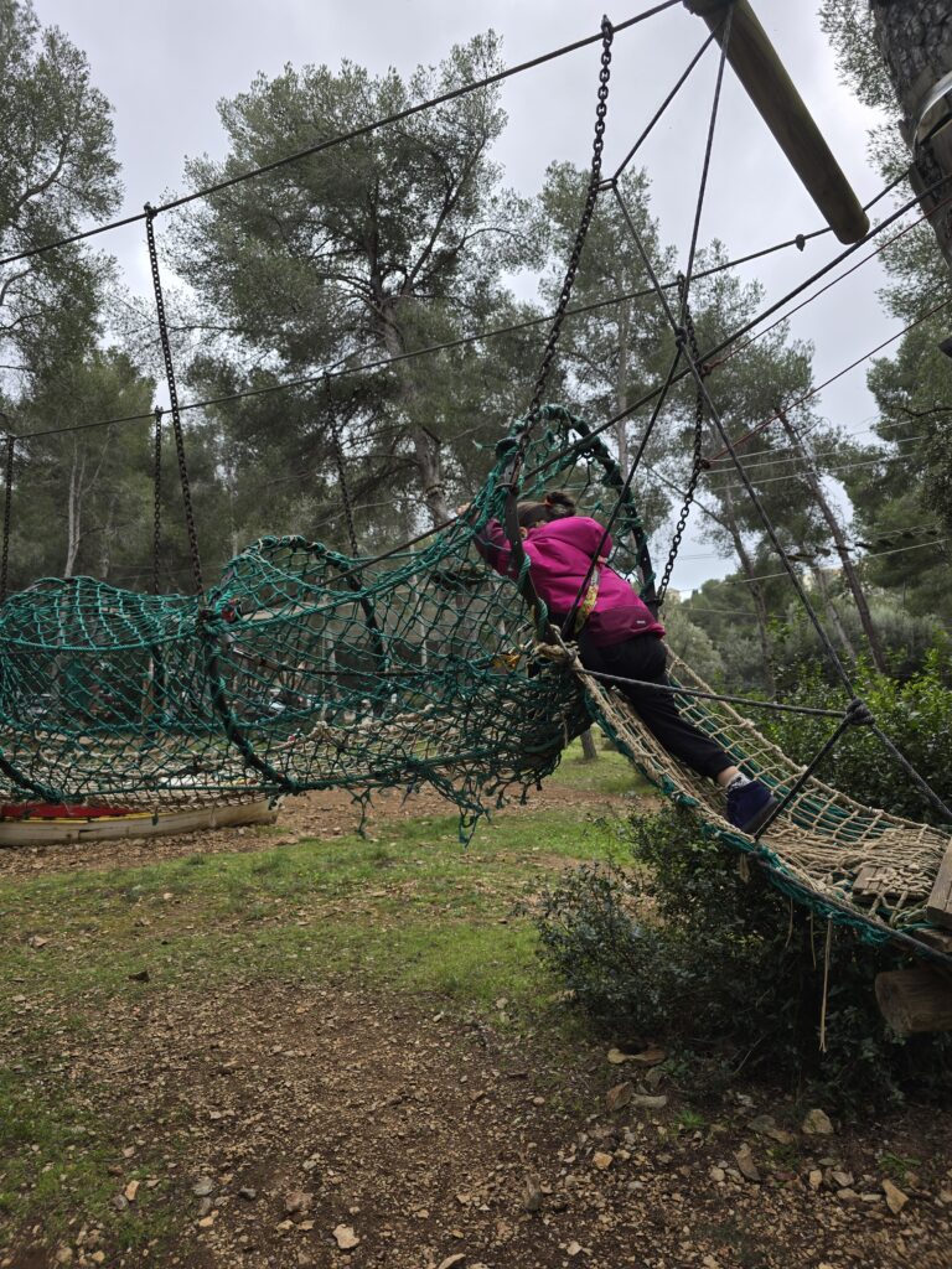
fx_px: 843
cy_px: 634
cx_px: 476
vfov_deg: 73.9
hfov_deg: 58.9
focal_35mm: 23
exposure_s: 1/284
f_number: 1.7
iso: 12
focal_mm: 6.3
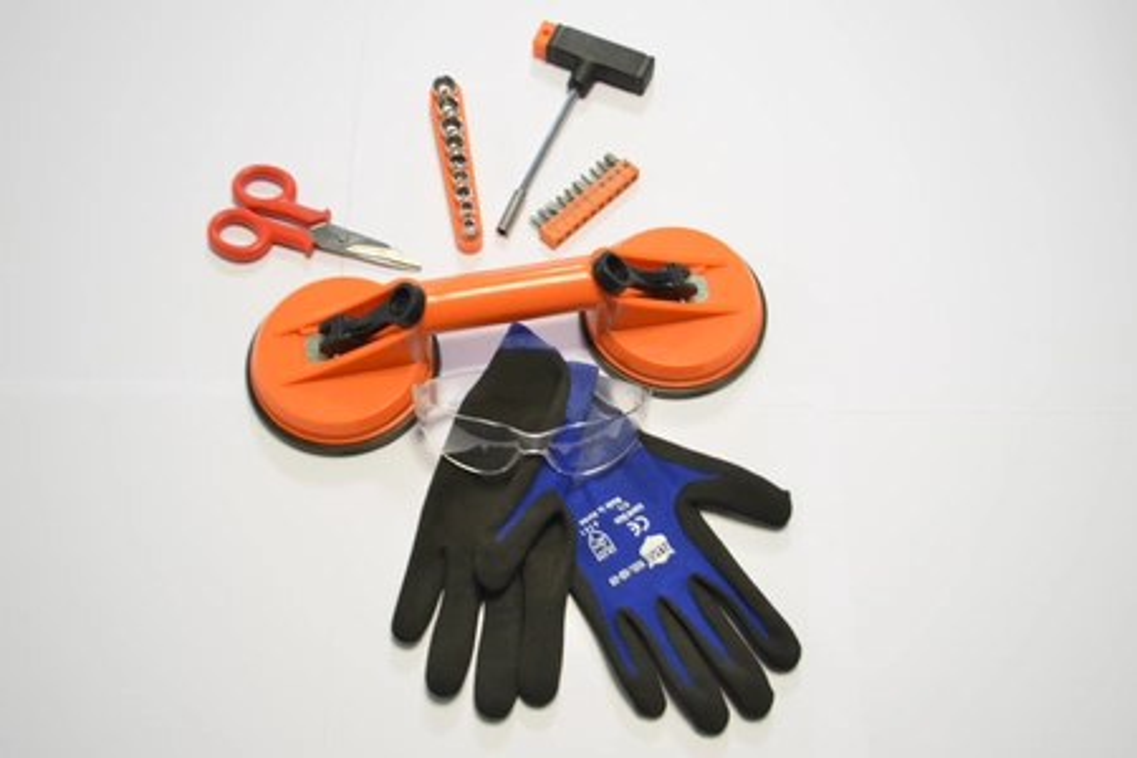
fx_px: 1137
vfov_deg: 36.9
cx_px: 568
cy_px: 379
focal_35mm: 36
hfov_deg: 53.1
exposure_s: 1/4
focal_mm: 24
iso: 100
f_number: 4
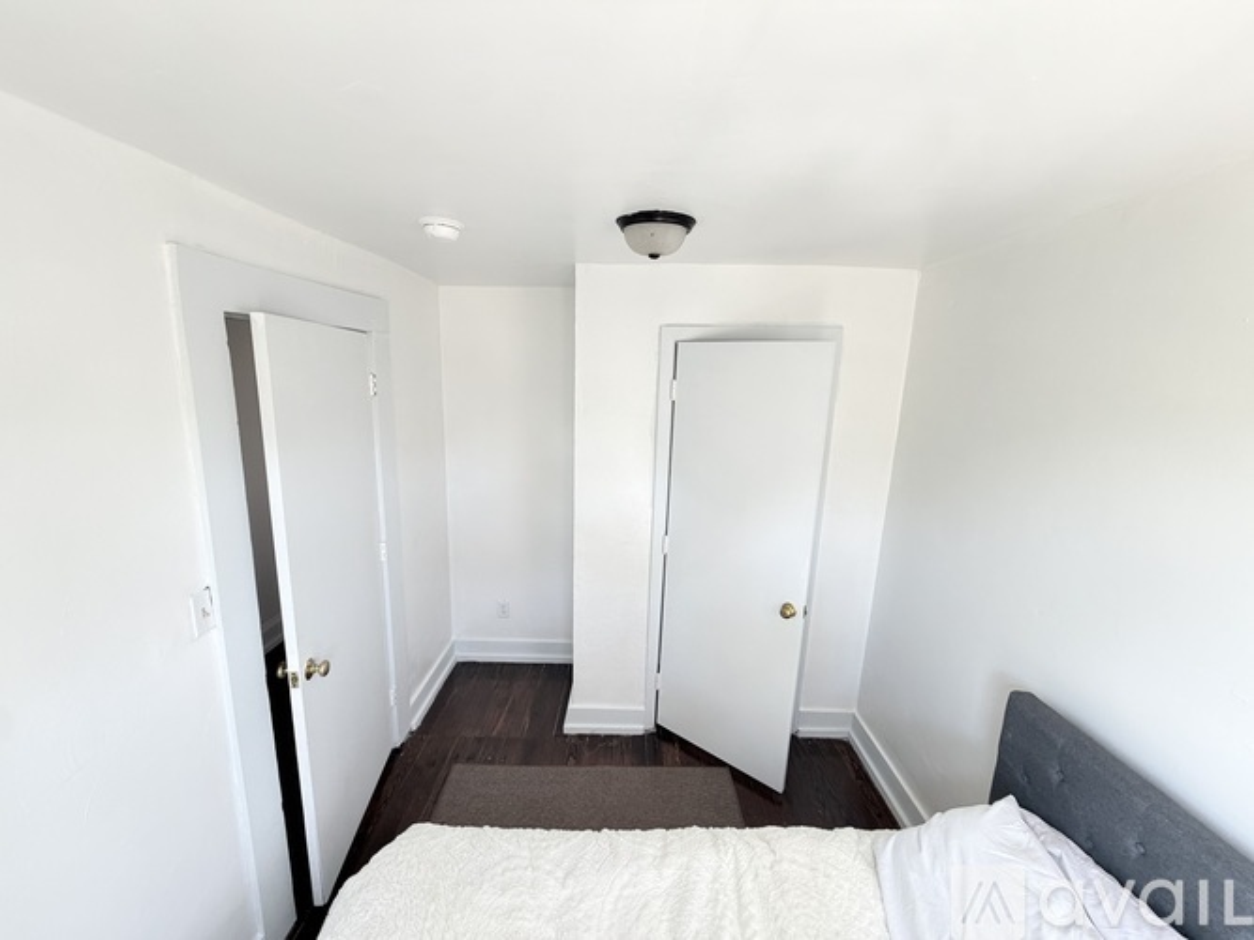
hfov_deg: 102.1
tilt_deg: -11.3
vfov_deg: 85.7
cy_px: 470
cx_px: 627
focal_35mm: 14
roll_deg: -0.6
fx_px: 507
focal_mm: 2.22
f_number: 2.2
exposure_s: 1/60
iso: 200
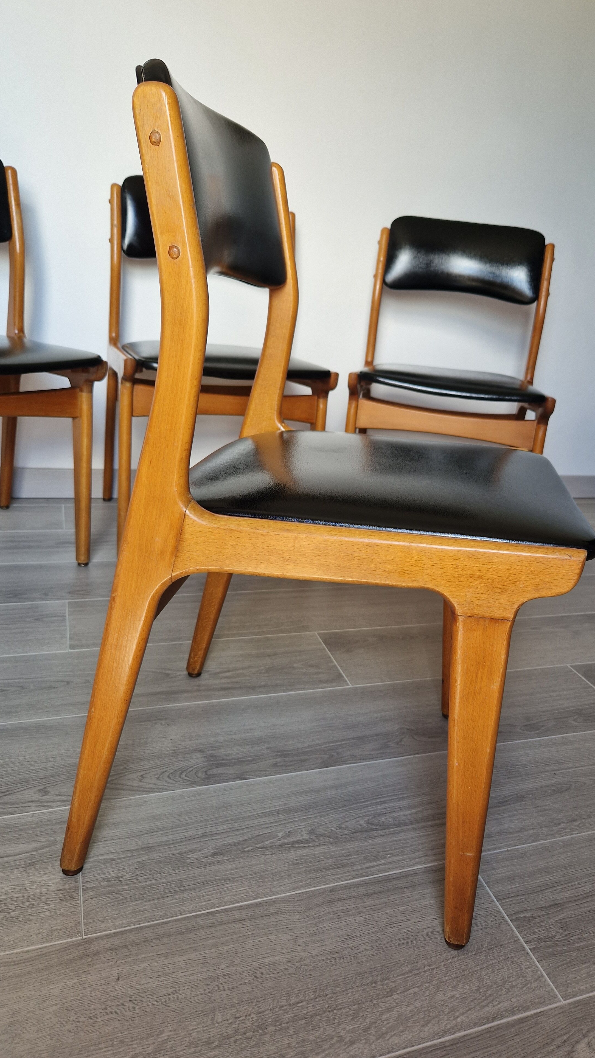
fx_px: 729
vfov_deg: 71.9
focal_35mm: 26
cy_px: 520
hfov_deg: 44.2
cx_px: 348
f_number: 1.8
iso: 80
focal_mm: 5.4
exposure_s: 1/180
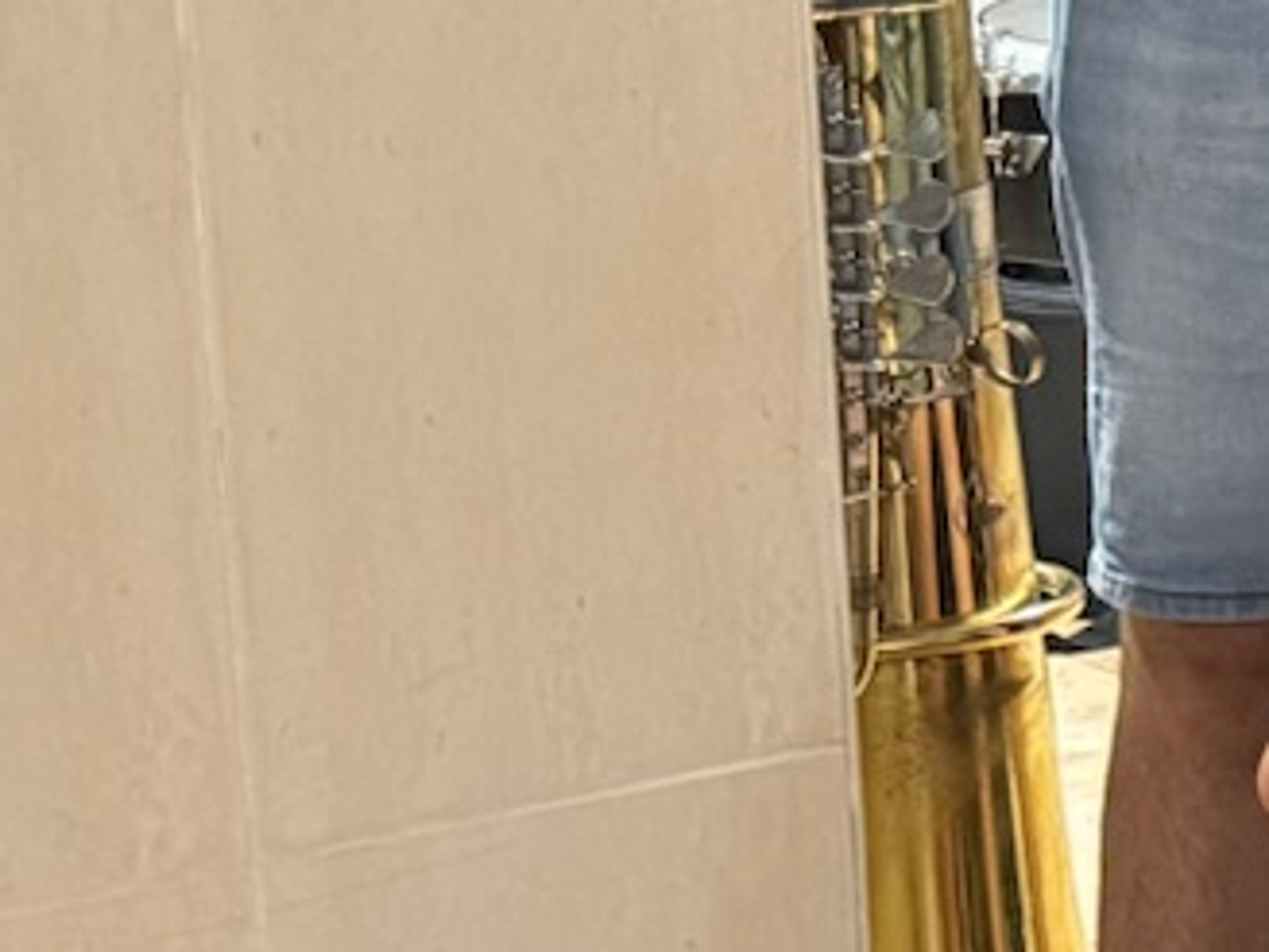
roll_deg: -1.3
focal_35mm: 150
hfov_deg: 9.8
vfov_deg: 9.9
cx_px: 3888
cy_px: 124
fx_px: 5499
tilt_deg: -10.3
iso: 640
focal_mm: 6.76
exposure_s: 1/50
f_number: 1.78
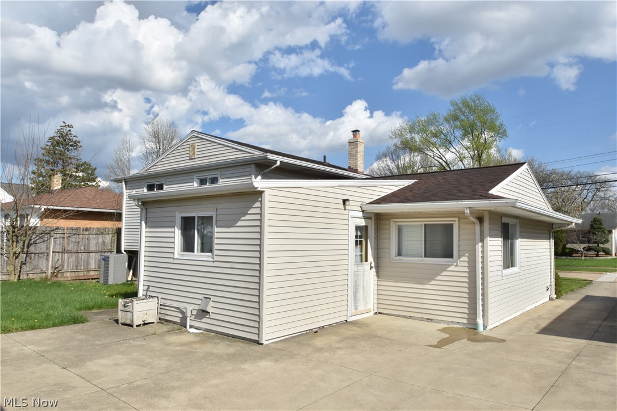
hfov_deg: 73.7
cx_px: 308
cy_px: 206
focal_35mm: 24
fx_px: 411
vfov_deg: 53.1
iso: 400
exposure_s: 1/800
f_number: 14
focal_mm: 16
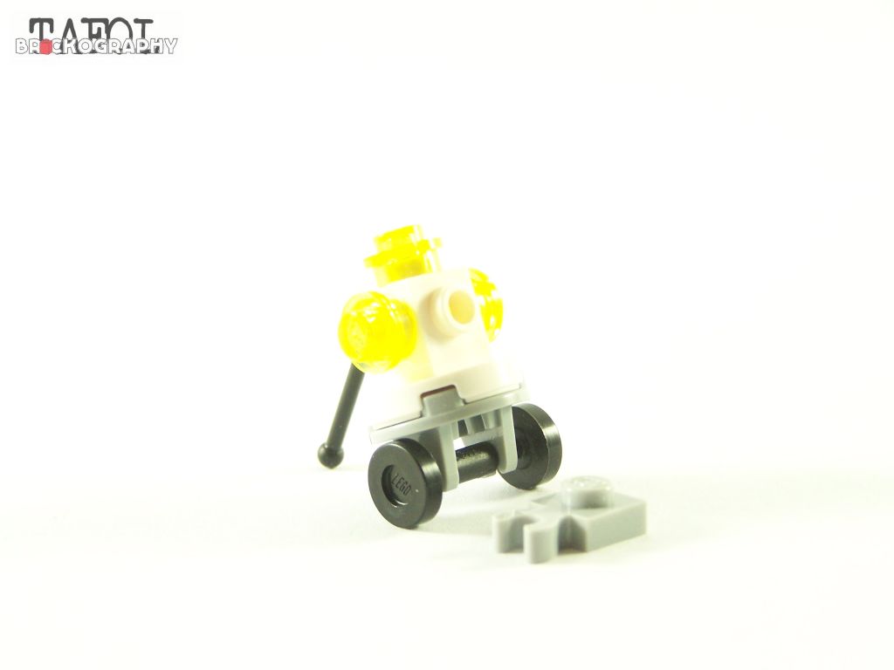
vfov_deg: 15.7
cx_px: 447
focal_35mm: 94
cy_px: 335
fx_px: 2428
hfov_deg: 20.9
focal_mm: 15.6
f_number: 3.2
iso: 200
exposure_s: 1/30
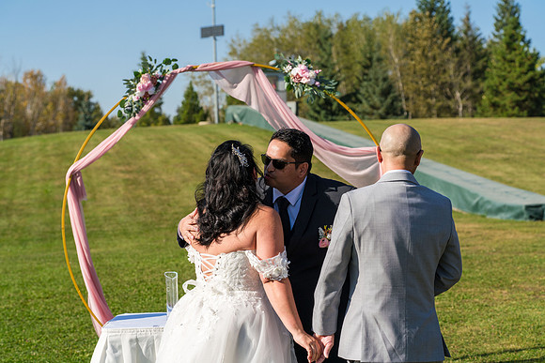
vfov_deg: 18.0
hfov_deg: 26.6
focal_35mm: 76
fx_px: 1151
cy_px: 182
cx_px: 272
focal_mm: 76
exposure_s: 1/1250
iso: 250
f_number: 5
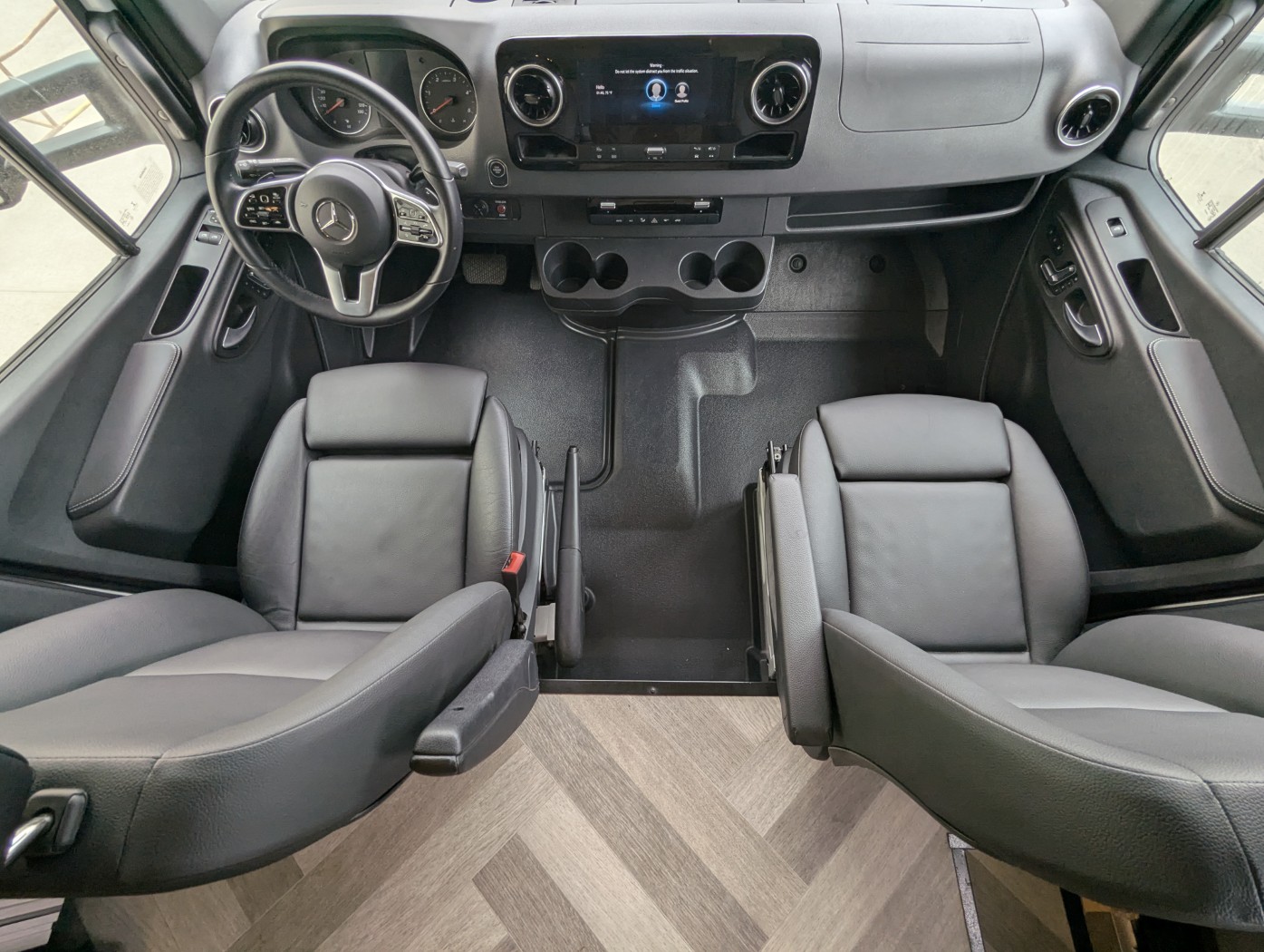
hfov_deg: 94.4
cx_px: 632
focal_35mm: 16
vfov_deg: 78.2
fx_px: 585
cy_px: 476
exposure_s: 1/149
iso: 54
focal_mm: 2.35
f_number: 2.2
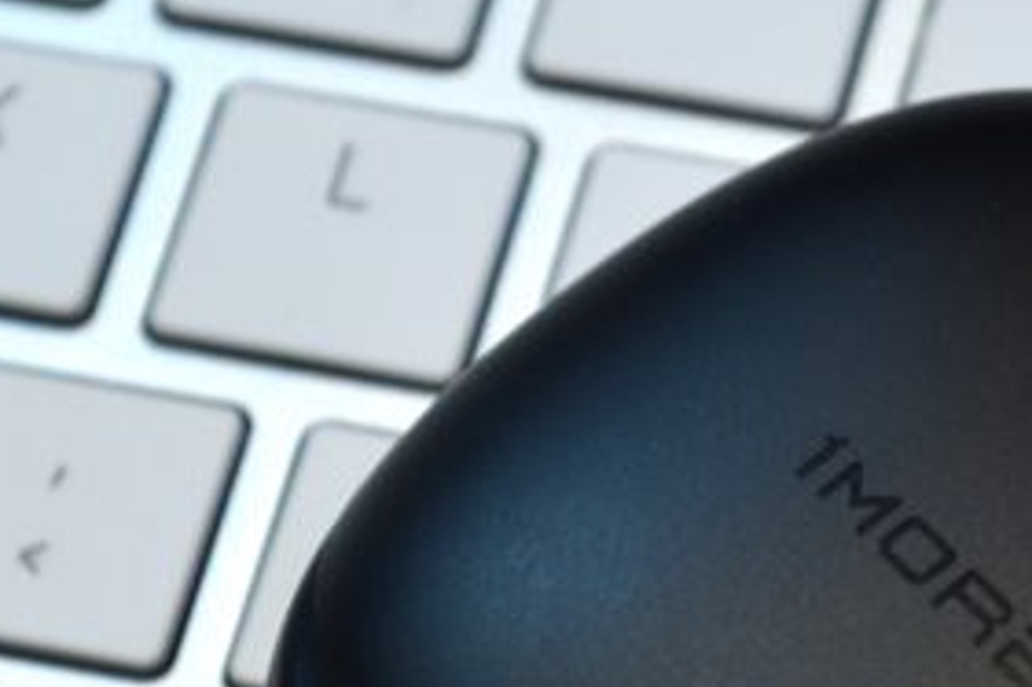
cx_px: 1069
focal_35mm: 211
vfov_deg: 6.4
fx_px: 6053
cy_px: 849
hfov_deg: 9.7
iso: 400
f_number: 5.6
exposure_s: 1/40
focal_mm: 55
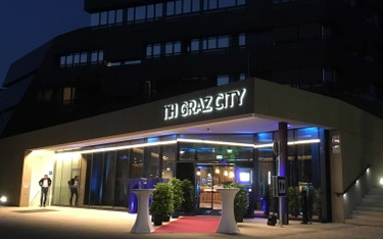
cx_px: 218
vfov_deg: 31.2
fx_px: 428
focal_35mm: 41
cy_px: 116
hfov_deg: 48.1
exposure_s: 1/17
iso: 250
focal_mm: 4.15
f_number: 2.2
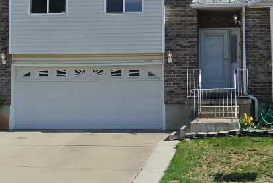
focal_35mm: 93
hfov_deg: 21.8
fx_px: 707
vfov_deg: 14.5
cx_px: 186
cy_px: -6
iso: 100
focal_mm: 14
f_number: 5
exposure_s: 1/800
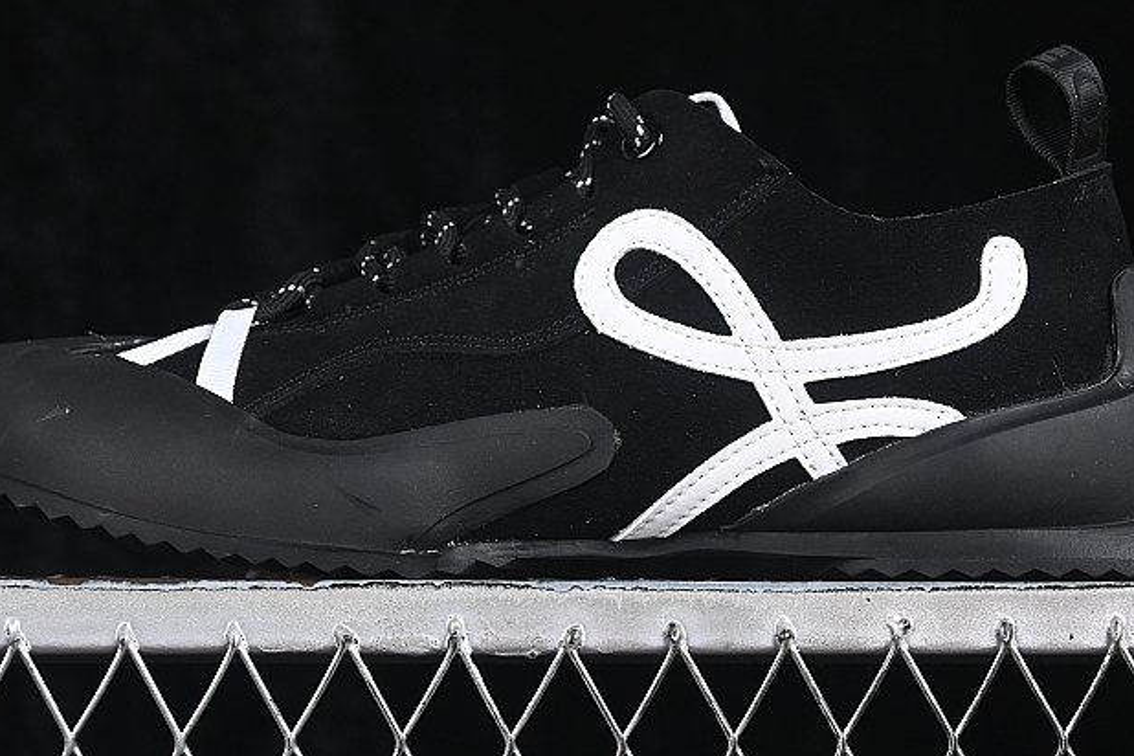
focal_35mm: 131
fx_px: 4126
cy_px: 172
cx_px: 589
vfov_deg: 10.4
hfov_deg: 15.6
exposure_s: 1/60
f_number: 6.3
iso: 160
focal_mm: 50
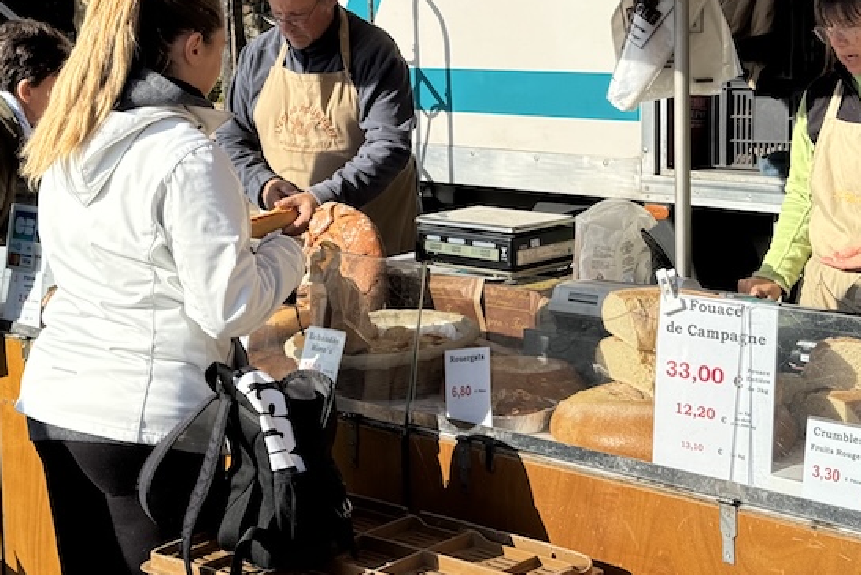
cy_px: 147
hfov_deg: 27.7
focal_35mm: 73
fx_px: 1746
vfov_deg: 18.6
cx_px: 417
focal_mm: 6.76
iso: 64
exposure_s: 1/4608
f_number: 1.78
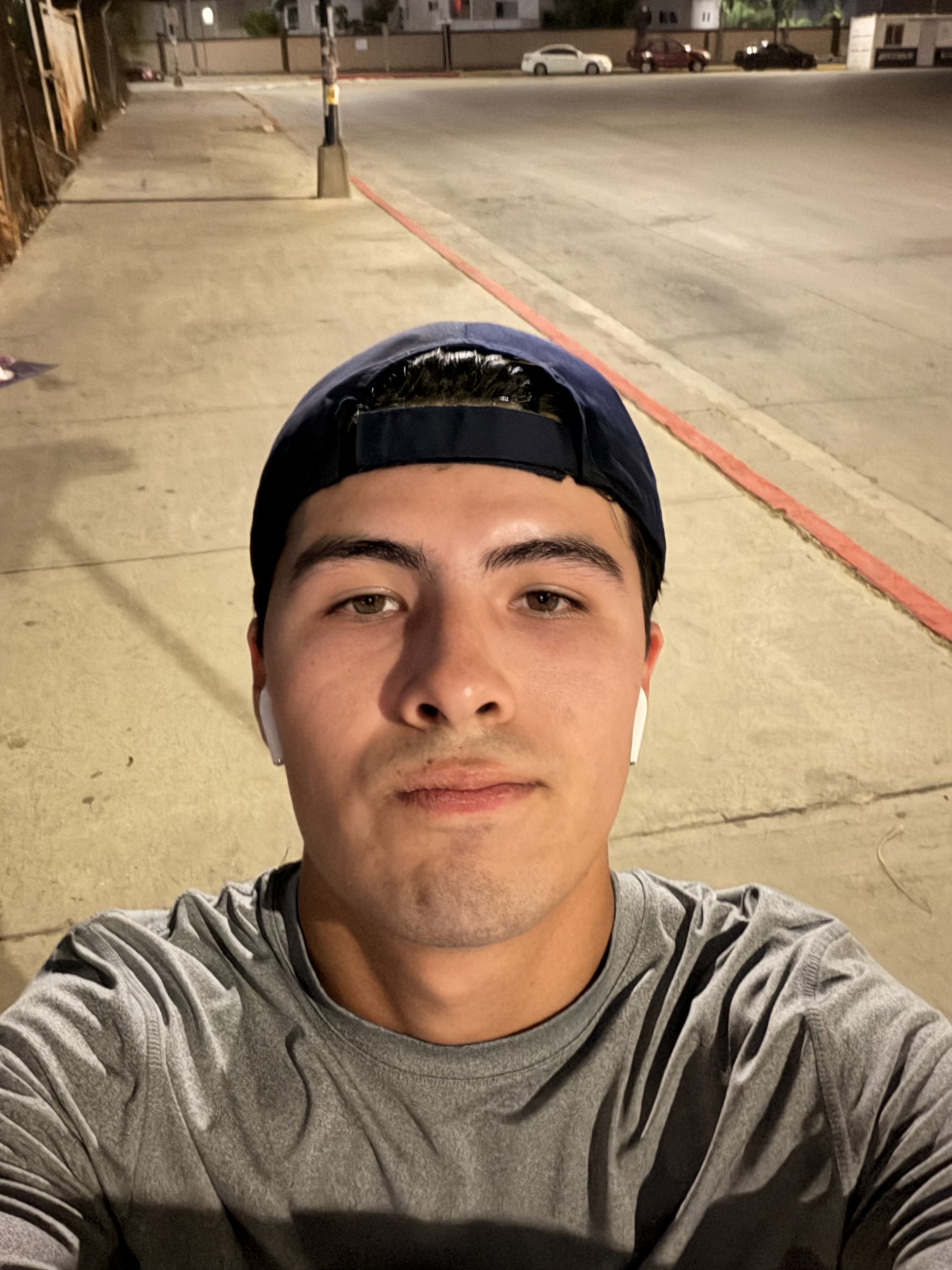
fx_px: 1100
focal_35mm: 30
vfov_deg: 60.0
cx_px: 476
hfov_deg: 46.8
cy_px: 635
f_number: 1.9
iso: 1000
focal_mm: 2.71
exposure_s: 1/15
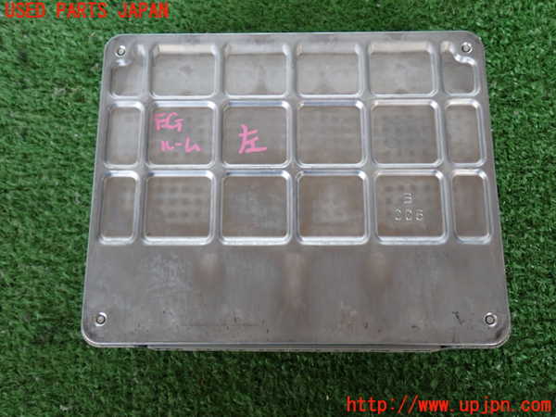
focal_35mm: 38
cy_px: 208
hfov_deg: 49.0
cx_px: 278
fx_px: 610
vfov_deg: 37.7
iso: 200
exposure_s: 1/40
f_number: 2.7
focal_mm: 6.83
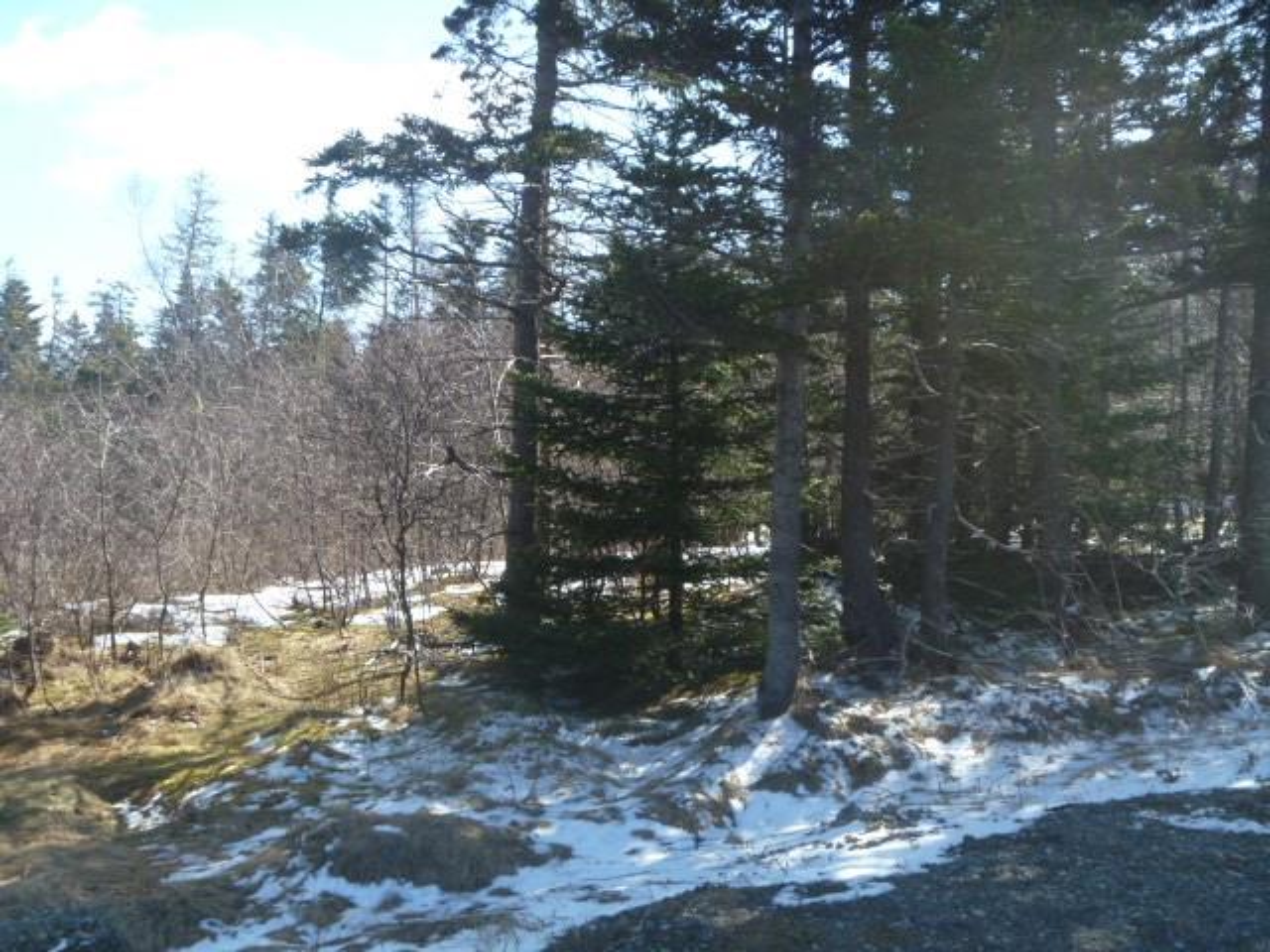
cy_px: 476
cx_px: 635
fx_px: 1284
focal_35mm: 35
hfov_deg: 52.6
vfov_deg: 40.7
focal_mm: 6.3
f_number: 3.5
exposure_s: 1/200
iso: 80
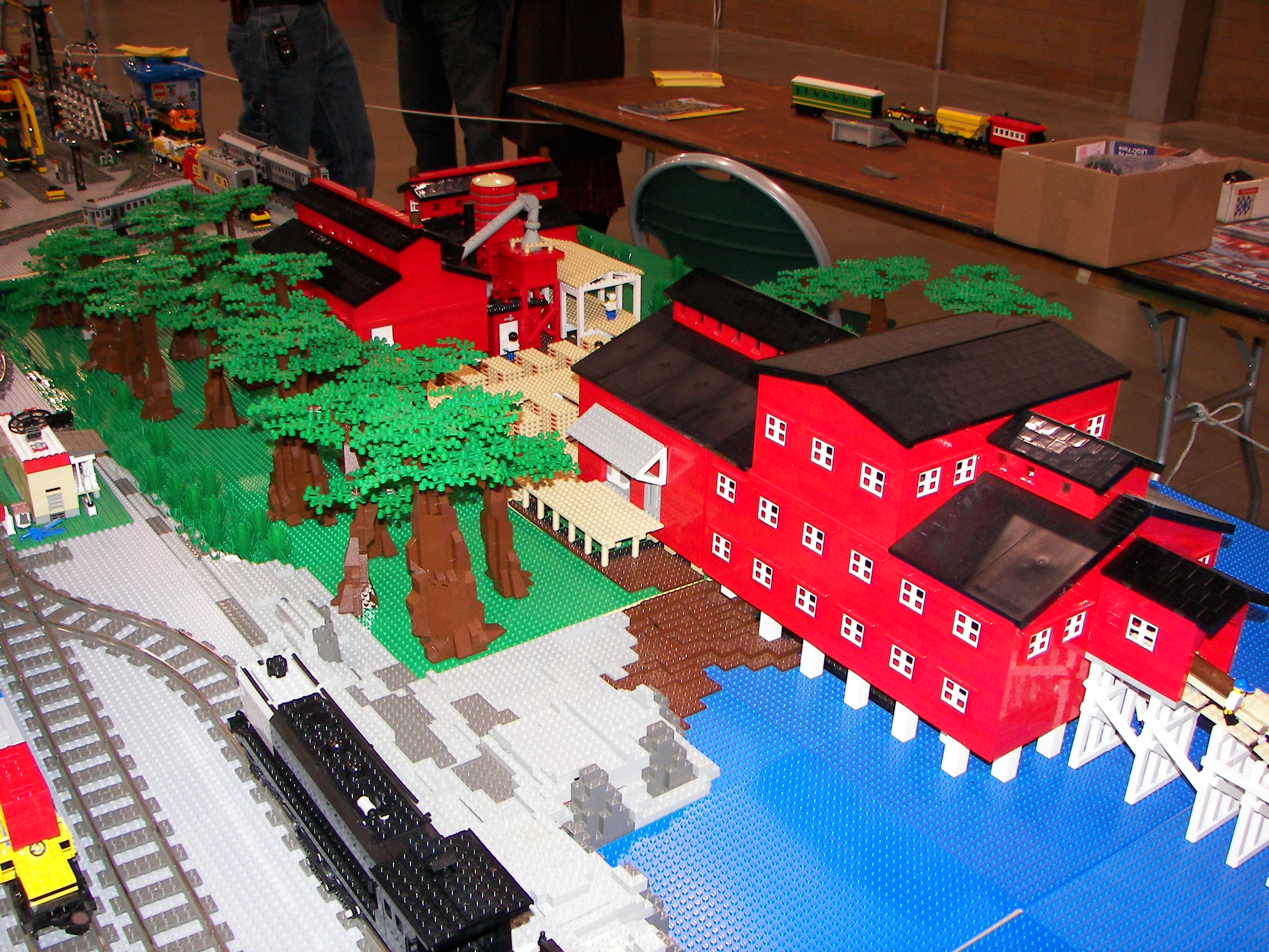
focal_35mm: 36
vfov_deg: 39.7
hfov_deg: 51.4
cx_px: 634
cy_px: 476
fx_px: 1320
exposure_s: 1/30
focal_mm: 6
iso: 100
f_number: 2.8
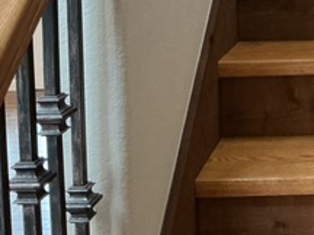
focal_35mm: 86
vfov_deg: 16.4
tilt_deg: -4.5
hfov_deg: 21.3
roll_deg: +0.9
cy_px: -51
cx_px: 368
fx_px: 780
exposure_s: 1/40
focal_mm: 3
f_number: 1.8
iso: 250
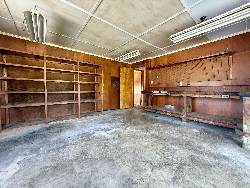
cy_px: 94
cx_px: 125
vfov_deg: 85.7
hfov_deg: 102.1
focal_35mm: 14
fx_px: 101
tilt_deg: -0.4
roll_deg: -0.9
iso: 320
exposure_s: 1/71
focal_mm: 2.22
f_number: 2.2
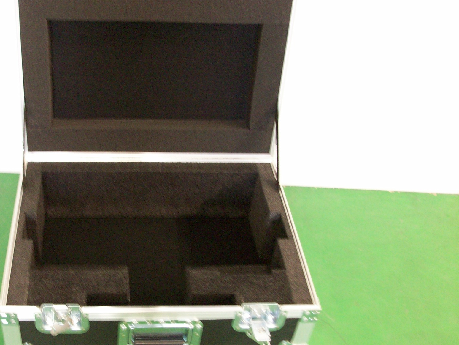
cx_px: 157
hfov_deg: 41.6
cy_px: 180
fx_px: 597
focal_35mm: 45
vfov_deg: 32.2
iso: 160
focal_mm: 5.7
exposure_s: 1/5.5
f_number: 2.8
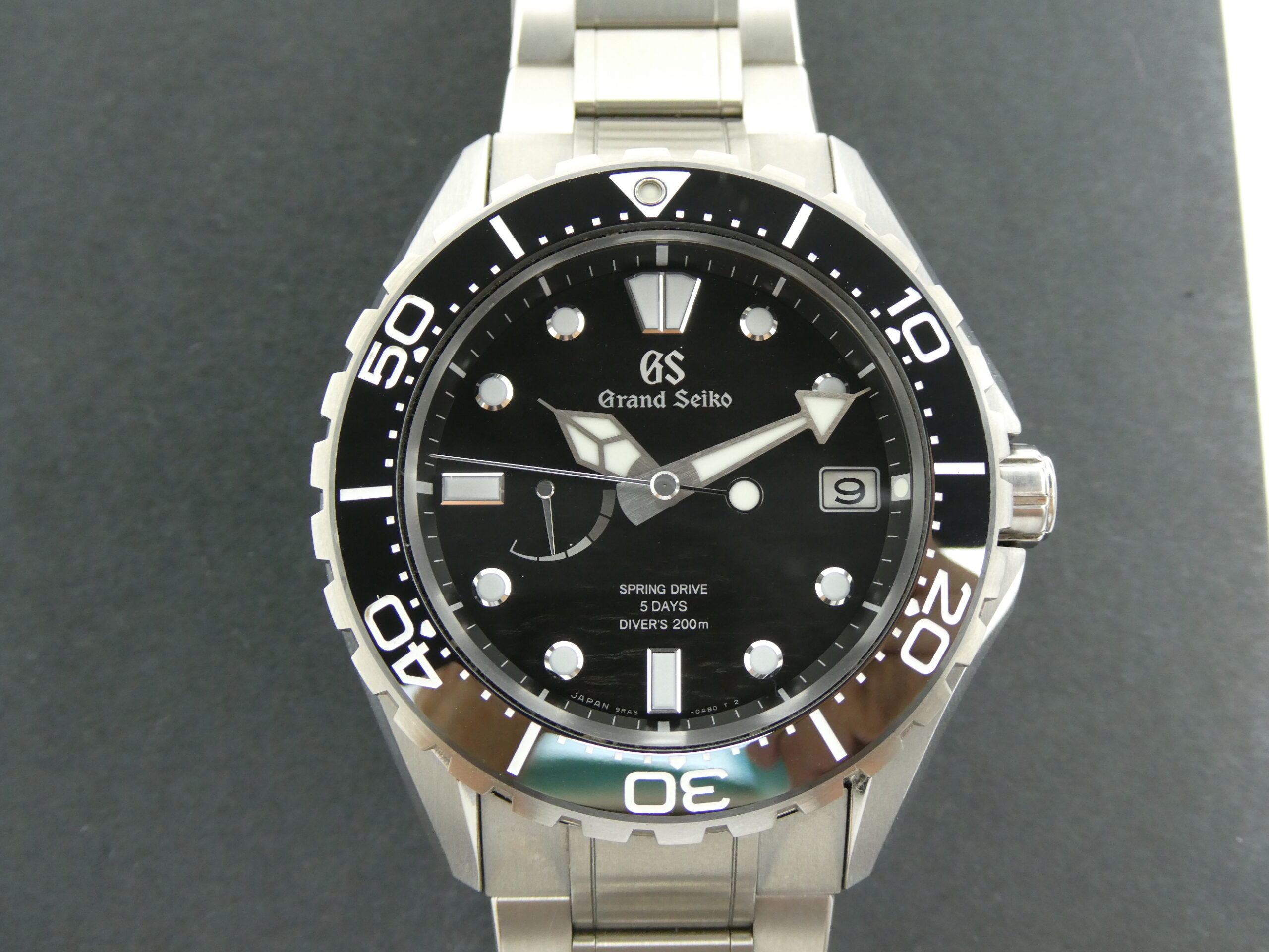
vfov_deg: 30.9
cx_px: 634
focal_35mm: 47
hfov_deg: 40.4
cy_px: 476
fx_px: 1723
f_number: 4
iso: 320
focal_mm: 8.4
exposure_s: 1/80
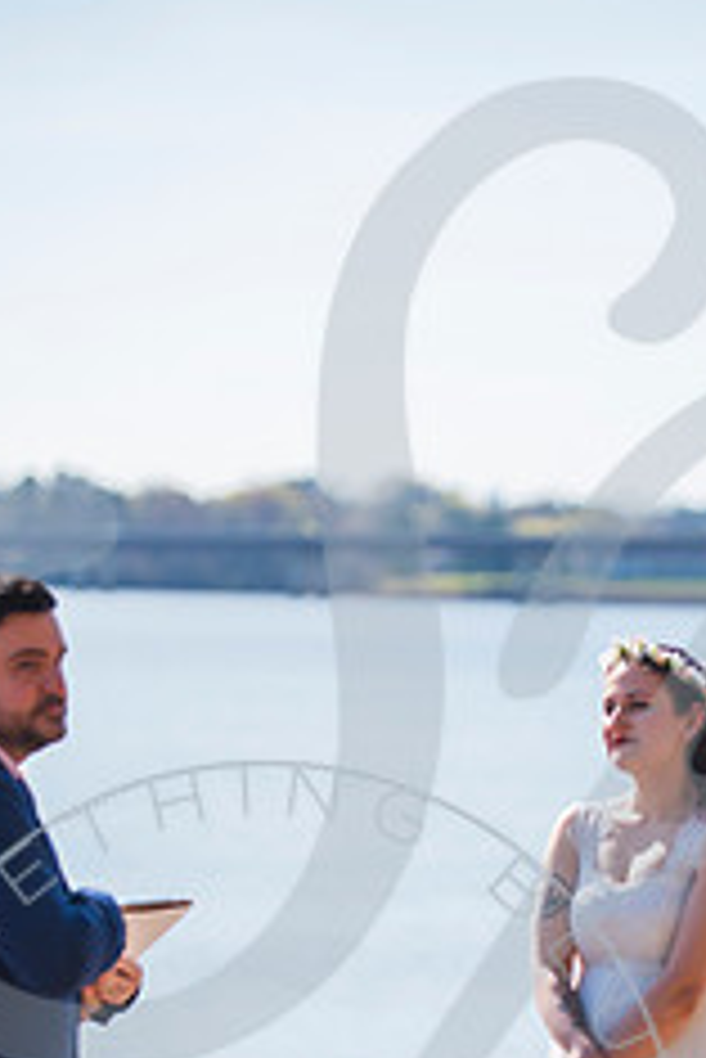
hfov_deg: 6.2
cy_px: 837
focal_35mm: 222
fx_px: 6520
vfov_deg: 9.2
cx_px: 468
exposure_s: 1/1000
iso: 100
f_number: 2.8
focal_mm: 116
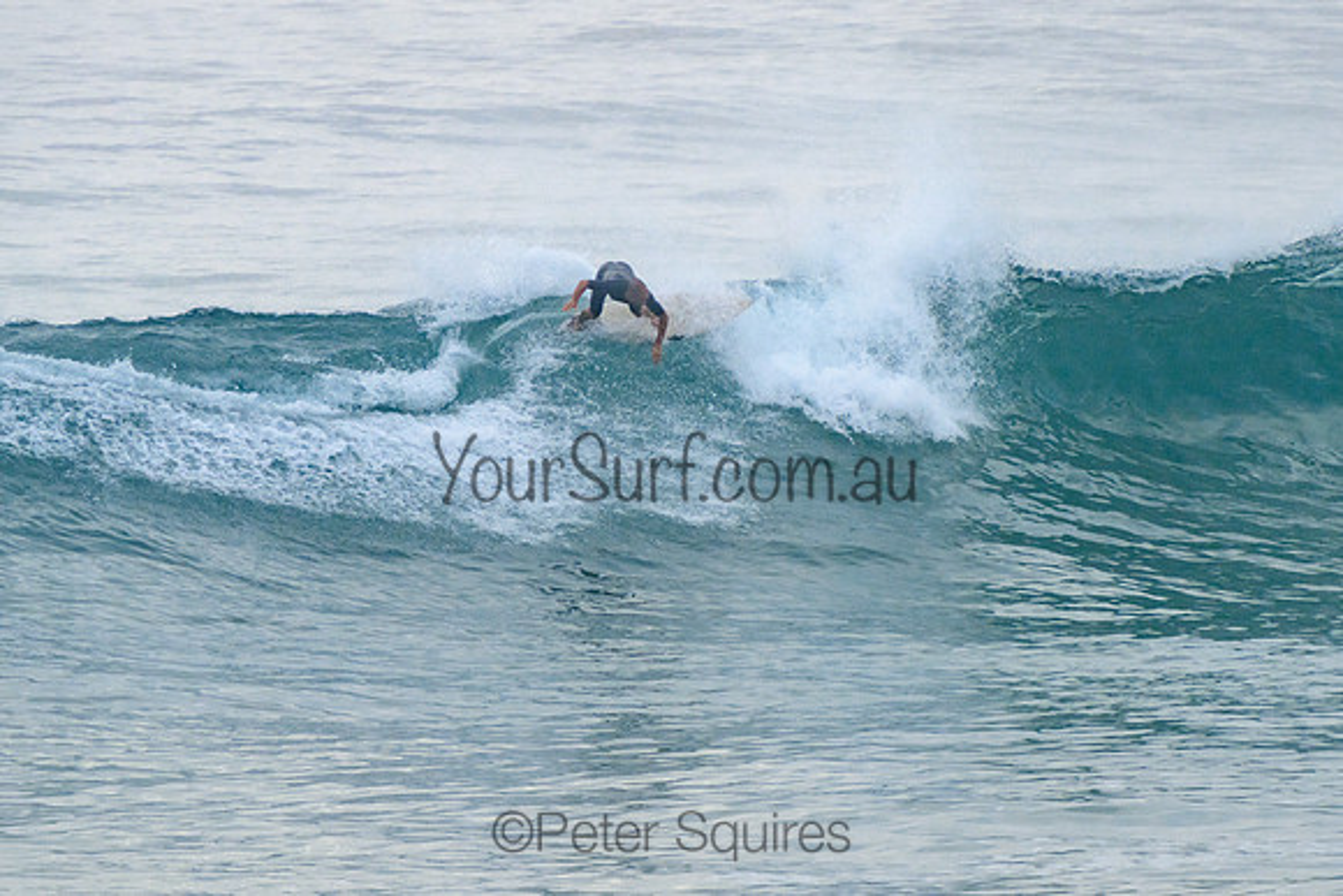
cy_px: 391
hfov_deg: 3.9
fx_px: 19476
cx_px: 839
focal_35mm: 522
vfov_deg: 2.6
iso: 500
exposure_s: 1/1250
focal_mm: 380
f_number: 5.6
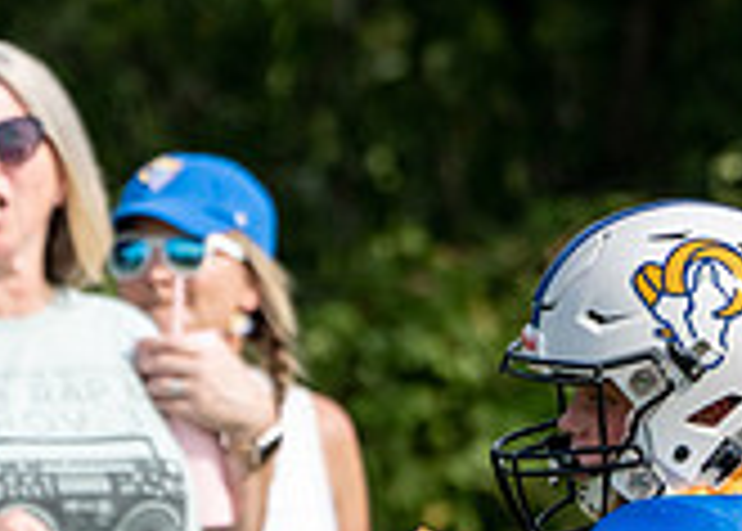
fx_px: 26521
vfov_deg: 1.1
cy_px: 709
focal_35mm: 1258
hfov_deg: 1.6
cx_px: 789
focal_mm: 285
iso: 500
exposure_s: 1/2000
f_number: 5.6
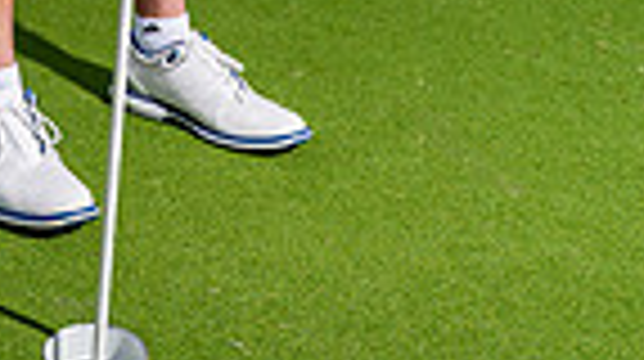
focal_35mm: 112
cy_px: -531
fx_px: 1910
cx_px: 99
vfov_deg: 9.5
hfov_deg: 18.9
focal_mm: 34
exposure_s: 1/250
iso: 100
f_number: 4
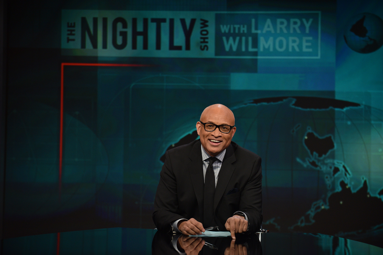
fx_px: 1330
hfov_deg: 16.4
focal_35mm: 125
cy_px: 128
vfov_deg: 11.0
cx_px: 192
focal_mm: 125
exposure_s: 1/200
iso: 1600
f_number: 4
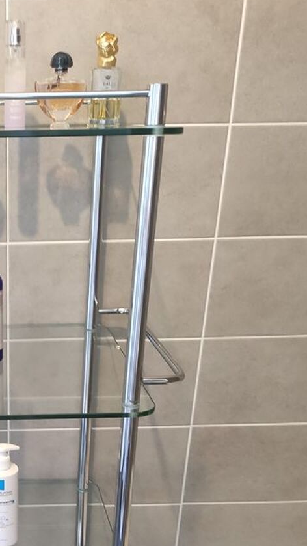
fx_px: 651
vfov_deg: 43.7
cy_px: 423
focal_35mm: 45
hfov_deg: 25.2
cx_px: -2
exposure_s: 1/33
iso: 1500
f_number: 1.75
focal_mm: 4.77
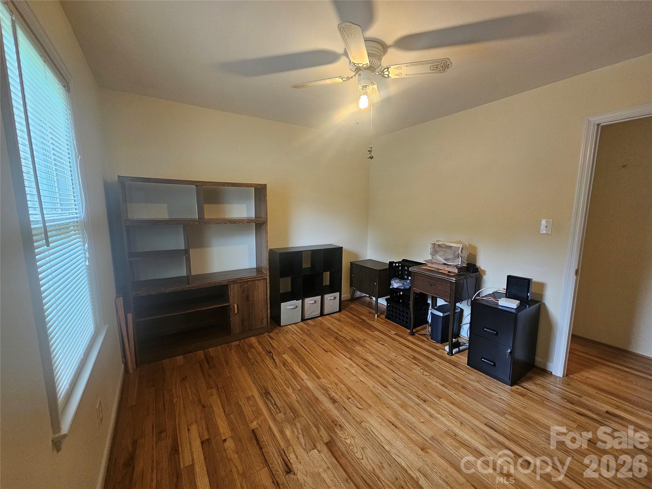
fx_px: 245
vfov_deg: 89.9
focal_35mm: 13
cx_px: 326
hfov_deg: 106.2
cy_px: 244
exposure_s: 1/60
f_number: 2.2
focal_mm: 2.2
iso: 200
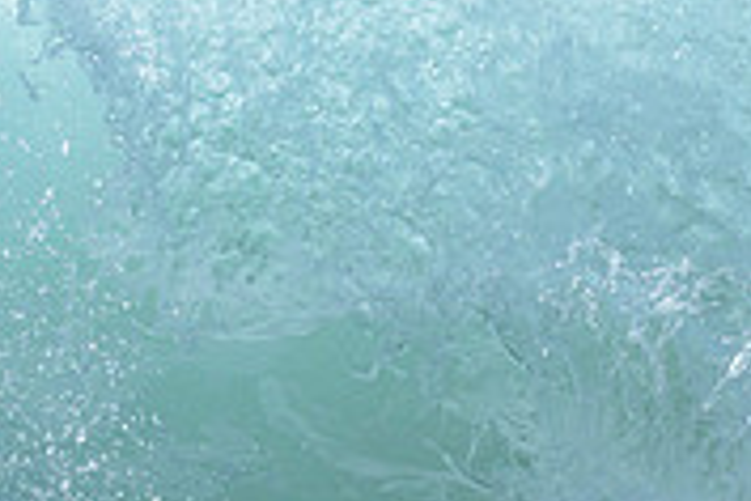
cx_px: -170
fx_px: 75198
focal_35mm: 3605
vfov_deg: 0.4
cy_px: -394
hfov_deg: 0.6
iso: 250
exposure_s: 1/2500
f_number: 6.3
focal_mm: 800
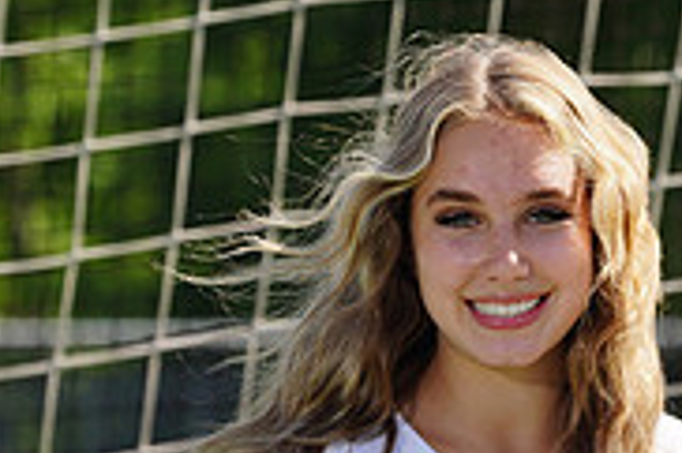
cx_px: 577
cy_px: 554
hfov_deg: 2.1
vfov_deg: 1.4
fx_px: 18681
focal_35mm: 987
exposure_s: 1/250
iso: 200
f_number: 11
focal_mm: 309
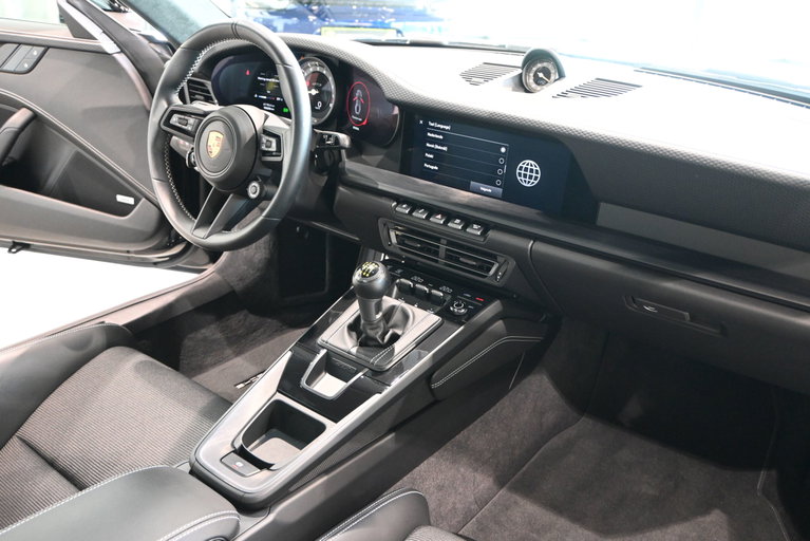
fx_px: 709
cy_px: 270
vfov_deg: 41.7
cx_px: 405
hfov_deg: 59.5
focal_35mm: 32
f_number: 4
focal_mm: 21
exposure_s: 1/60
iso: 3600
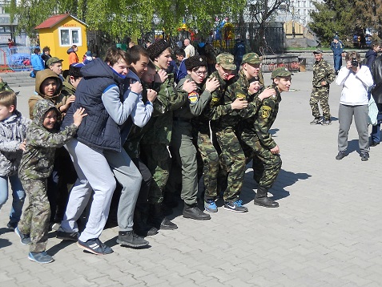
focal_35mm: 55
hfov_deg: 34.8
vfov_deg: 26.6
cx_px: 230
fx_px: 607
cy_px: 138
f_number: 5.5
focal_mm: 6.72
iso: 80
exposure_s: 1/320
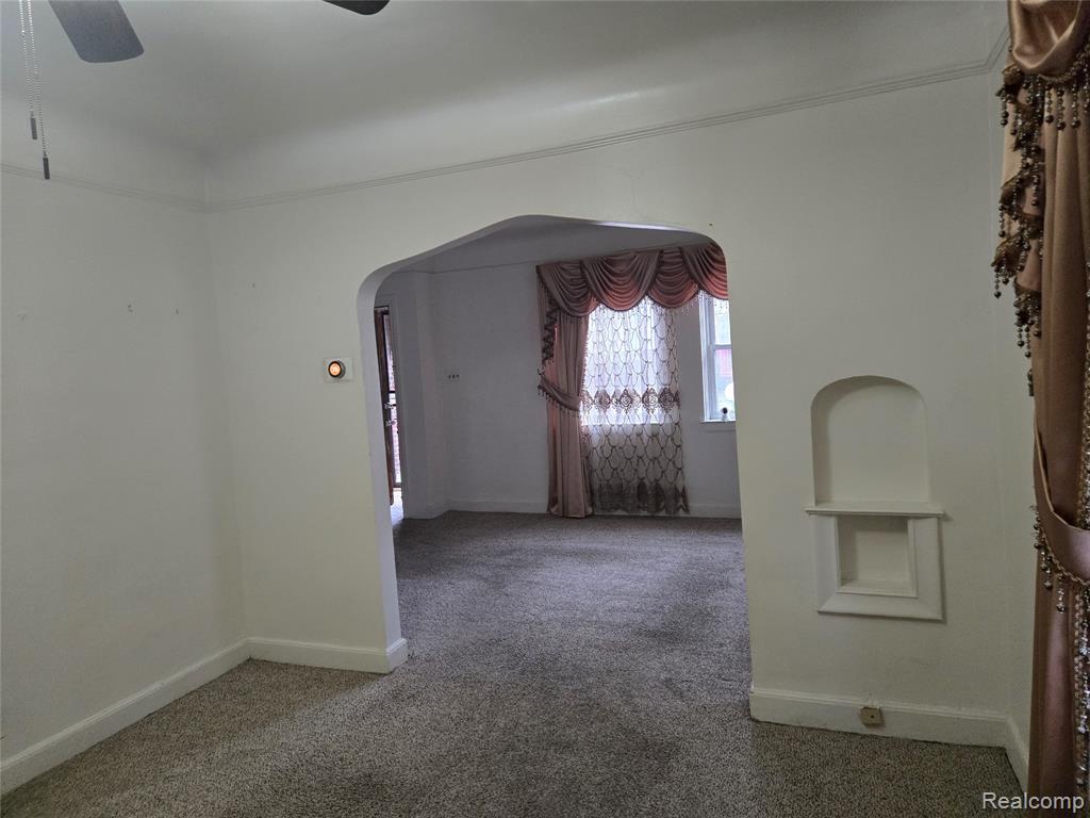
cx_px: 545
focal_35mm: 23
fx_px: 724
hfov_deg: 73.9
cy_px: 409
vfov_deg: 58.9
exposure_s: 1/120
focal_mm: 5.4
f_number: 1.8
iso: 1000
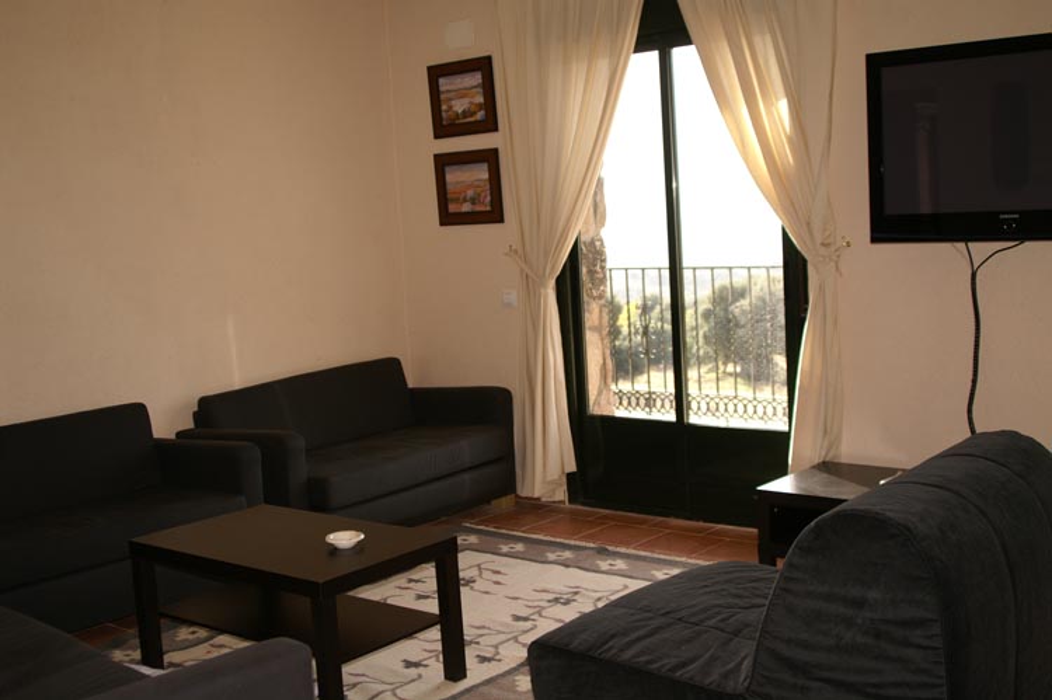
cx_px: 526
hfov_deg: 46.4
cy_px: 350
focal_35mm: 42
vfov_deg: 31.9
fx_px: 1226
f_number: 4
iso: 100
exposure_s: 1/125
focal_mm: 28
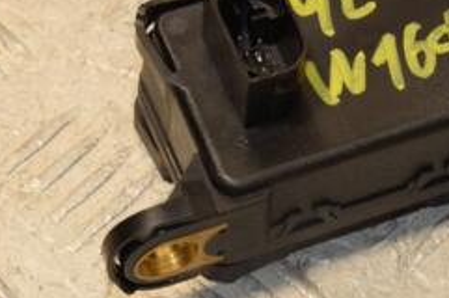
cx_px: 330
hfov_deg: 11.0
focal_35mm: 187
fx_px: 2329
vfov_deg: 7.3
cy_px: 121
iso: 800
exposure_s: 1/200
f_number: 8
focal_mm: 50
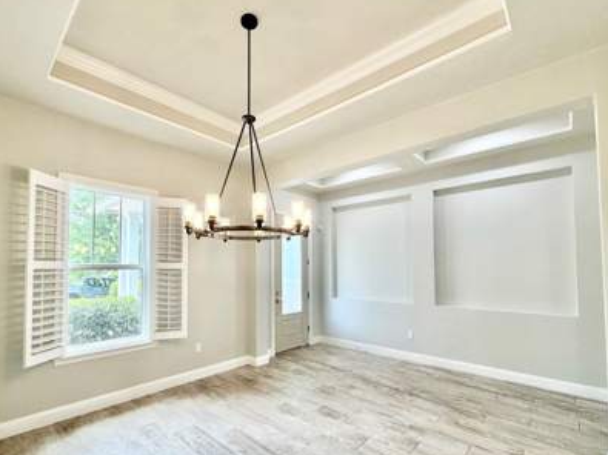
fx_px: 298
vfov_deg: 74.3
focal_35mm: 17
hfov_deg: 91.0
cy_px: 258
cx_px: 291
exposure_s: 1/120
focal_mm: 2.22
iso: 200
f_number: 2.2
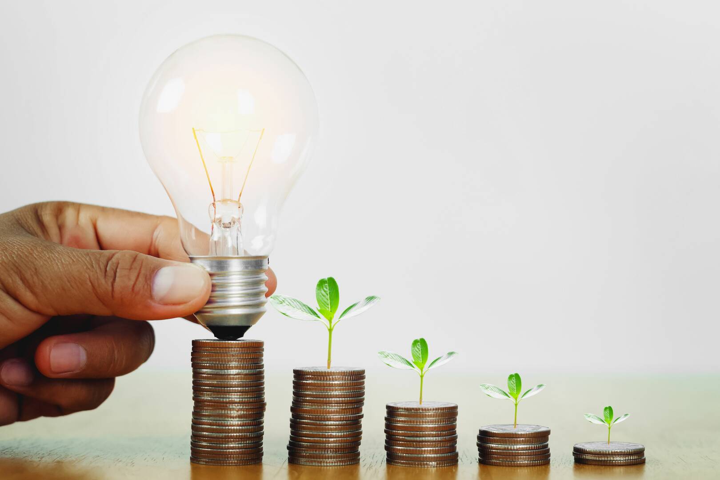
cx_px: 360
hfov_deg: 39.6
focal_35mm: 50
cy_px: 240
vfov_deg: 27.0
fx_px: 1000
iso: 1250
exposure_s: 1/125
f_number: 4
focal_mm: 50
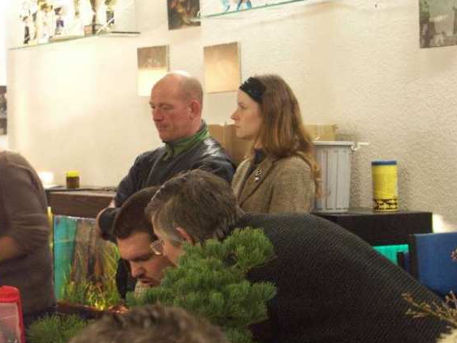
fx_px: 1280
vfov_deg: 15.2
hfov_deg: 20.2
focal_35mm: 97
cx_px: 222
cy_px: 169
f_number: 3.5
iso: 200
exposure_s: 1/10
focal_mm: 22.6
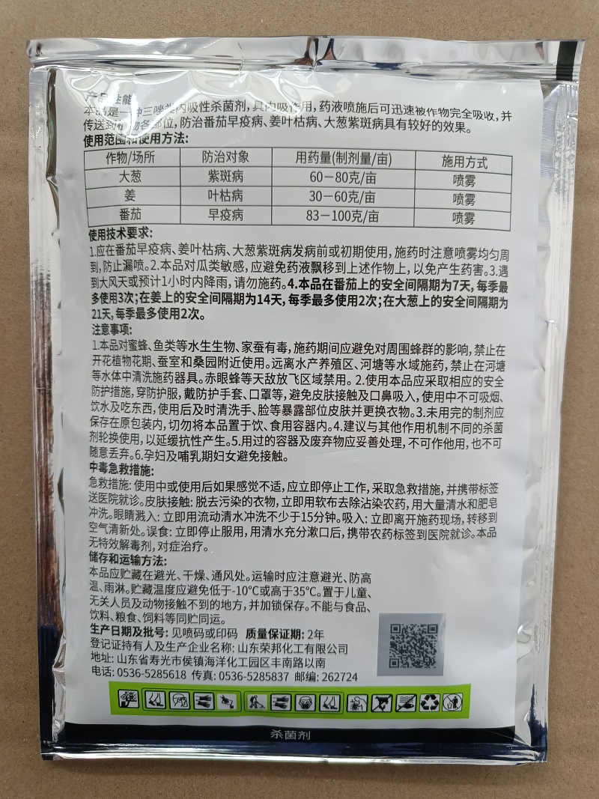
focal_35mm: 23
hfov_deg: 58.9
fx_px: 531
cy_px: 400
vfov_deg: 73.9
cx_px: 300
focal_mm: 5.59
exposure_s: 1/100
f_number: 1.88
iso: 997
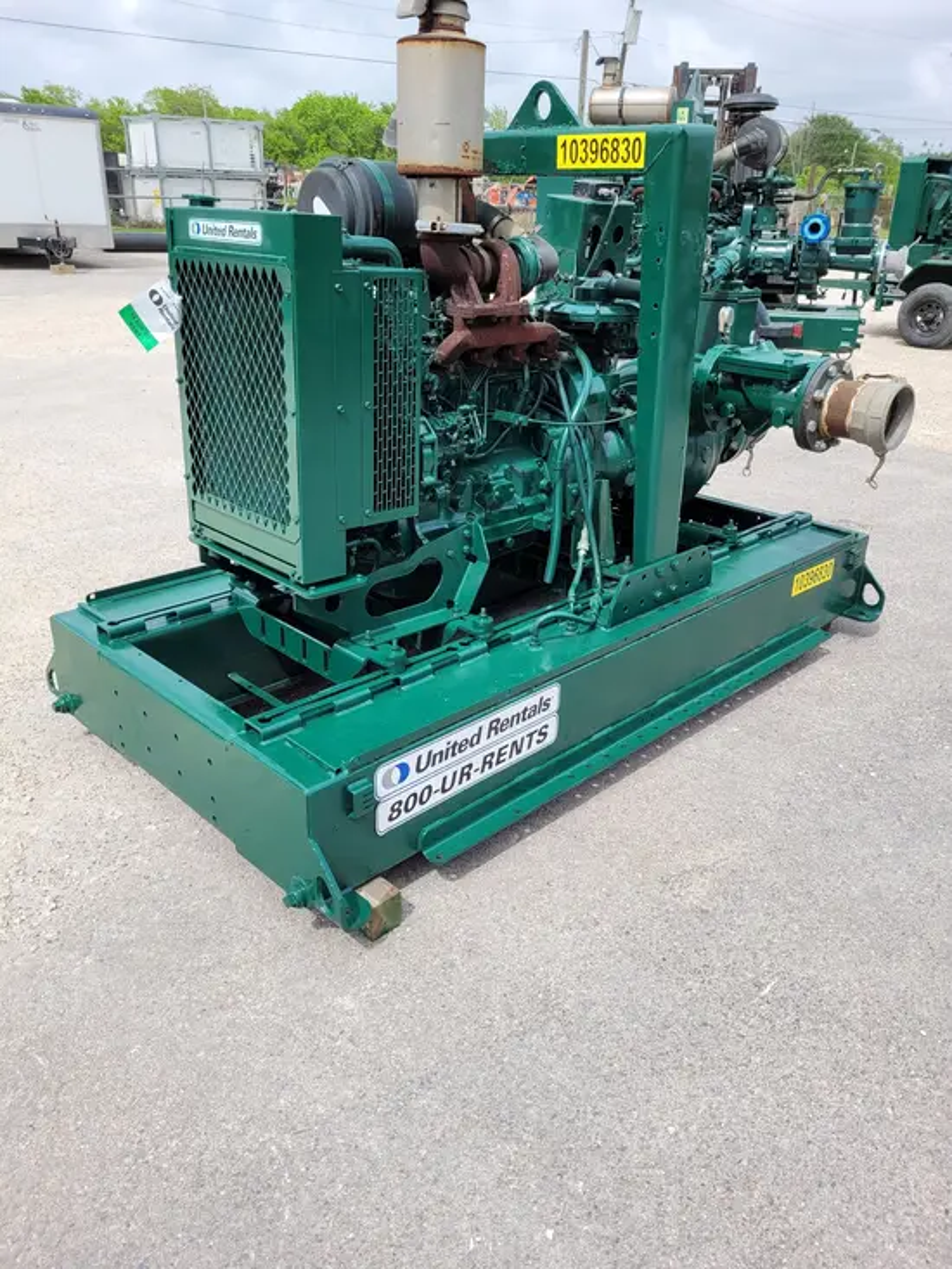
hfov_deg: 53.1
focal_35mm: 26
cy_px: 634
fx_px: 953
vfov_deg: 67.3
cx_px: 476
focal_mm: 5.4
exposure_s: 1/1391
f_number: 1.8
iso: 40
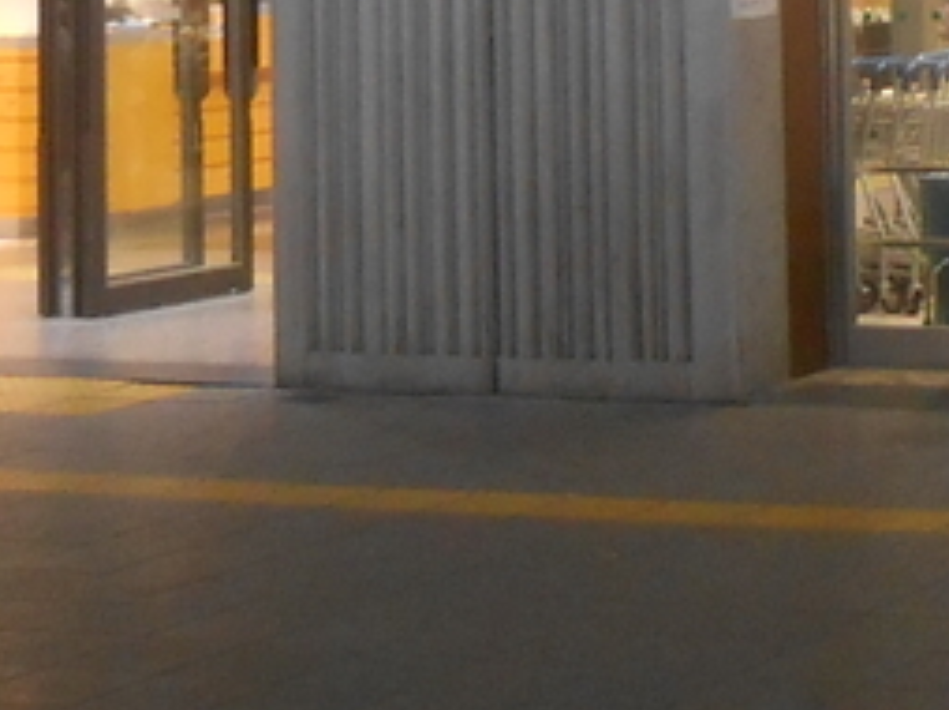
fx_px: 3369
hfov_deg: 15.4
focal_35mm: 123
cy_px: -441
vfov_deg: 11.4
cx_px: 1162
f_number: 3.5
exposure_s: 1/30
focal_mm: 4.6
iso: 320
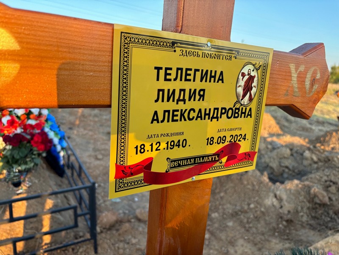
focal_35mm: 26
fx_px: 255
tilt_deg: -12.6
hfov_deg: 67.3
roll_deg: -4.0
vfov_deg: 53.1
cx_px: 170
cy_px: 128
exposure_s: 1/207
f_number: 1.6
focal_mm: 5.96
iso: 40
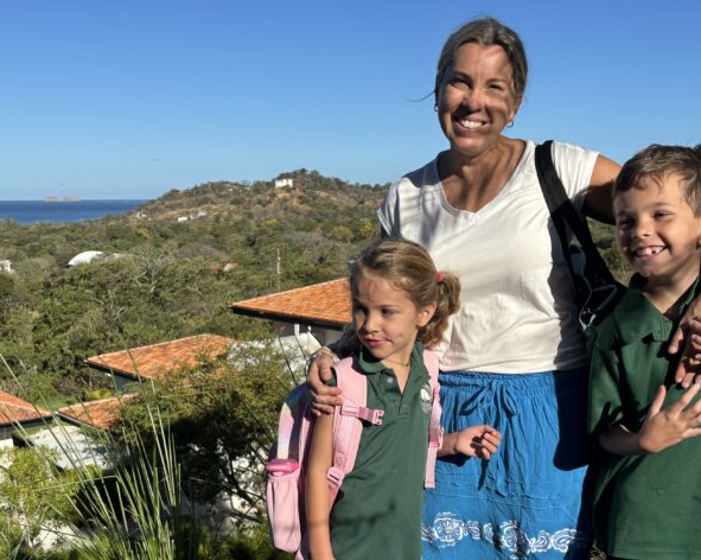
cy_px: 388
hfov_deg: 42.0
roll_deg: +0.4
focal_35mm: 44
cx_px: 345
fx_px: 912
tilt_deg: -10.8
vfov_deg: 33.7
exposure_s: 1/3788
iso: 50
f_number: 1.6
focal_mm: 5.96
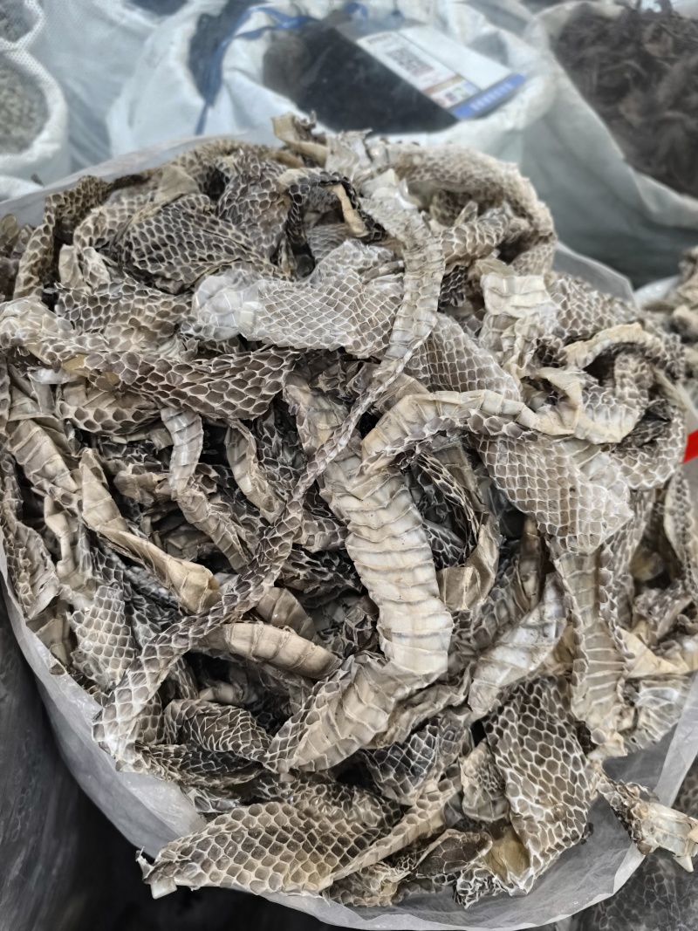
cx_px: 349
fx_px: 618
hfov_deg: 58.9
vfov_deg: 73.9
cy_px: 466
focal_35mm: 23
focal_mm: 6.14
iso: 1000
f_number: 1.65
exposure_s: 1/50
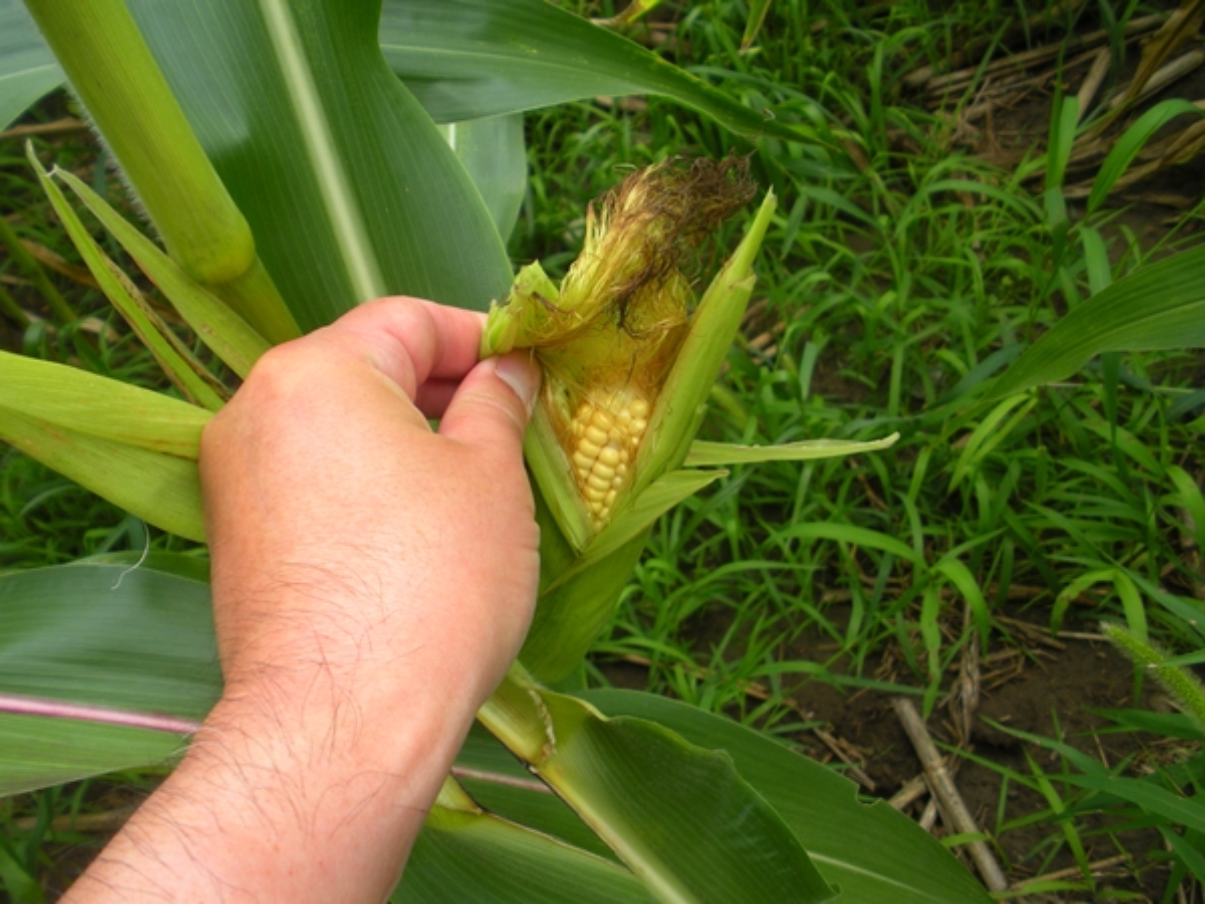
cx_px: 602
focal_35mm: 36
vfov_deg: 39.7
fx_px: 1253
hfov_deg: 51.4
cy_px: 452
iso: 64
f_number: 3.5
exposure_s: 1/125
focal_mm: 6.3
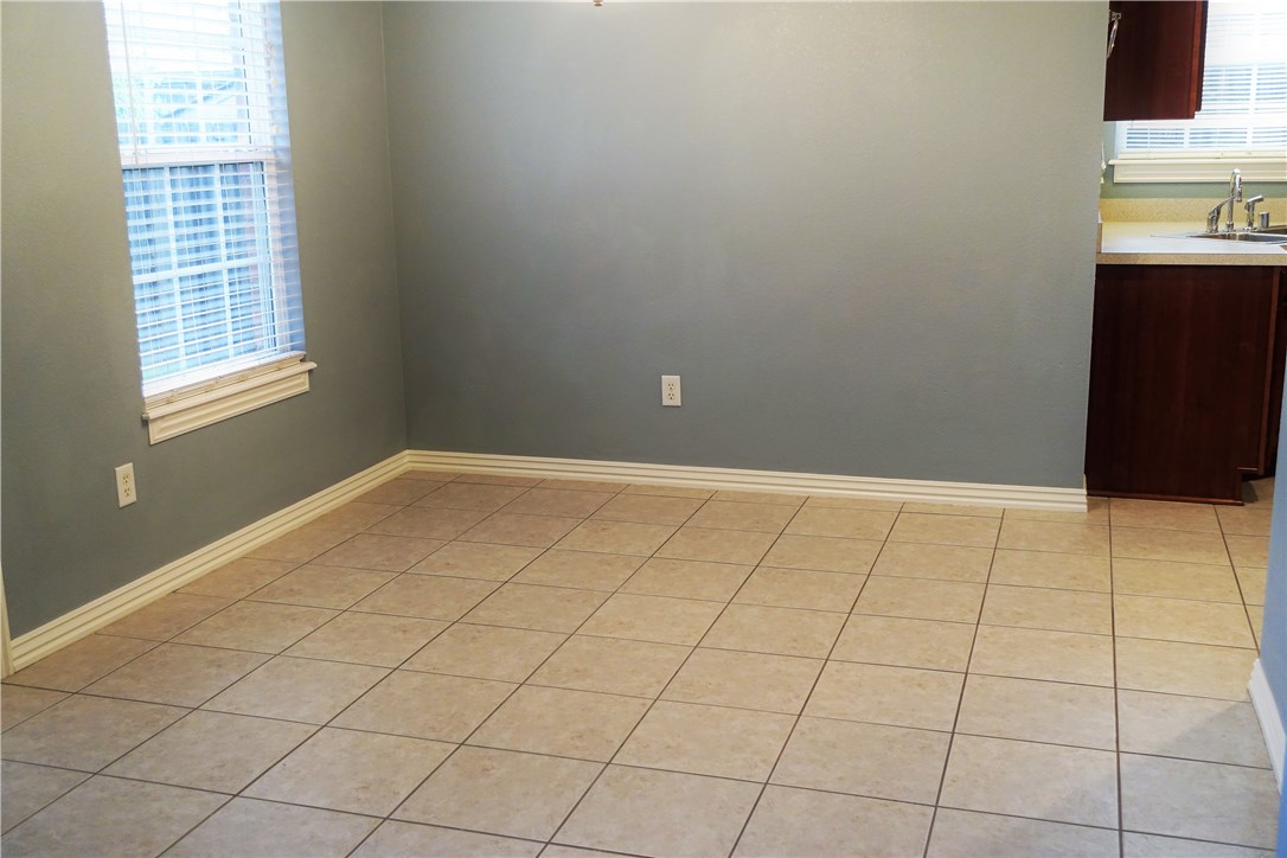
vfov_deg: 35.9
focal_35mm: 37
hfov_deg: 51.9
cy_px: 429
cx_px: 644
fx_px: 1323
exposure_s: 1/40
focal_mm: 13.53
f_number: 2.8
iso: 500
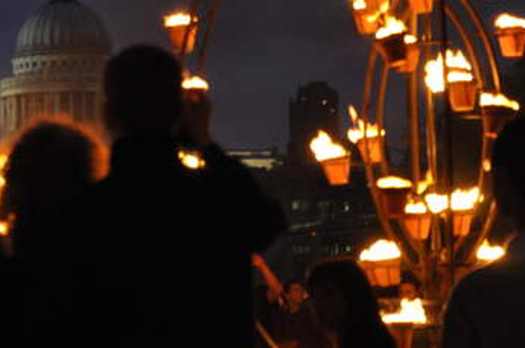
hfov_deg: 14.7
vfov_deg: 9.8
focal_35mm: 139
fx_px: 2024
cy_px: 100
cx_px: 72
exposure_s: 1/20
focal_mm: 50
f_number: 5
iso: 1600
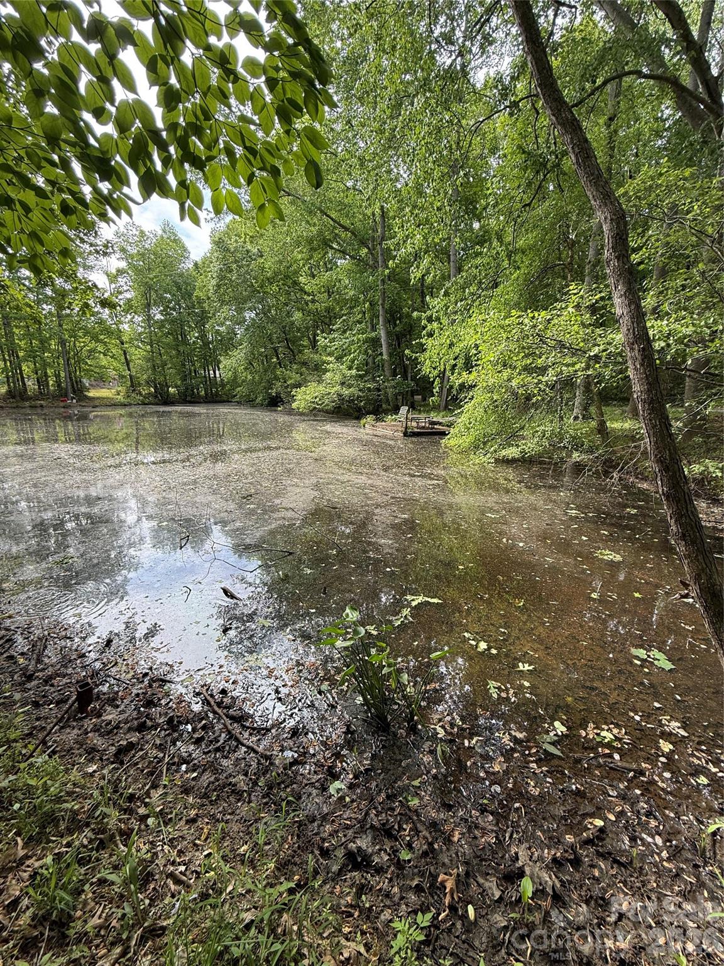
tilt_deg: -12.3
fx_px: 390
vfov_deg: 102.1
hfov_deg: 85.7
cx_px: 362
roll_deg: -1.7
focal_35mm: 14
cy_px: 483
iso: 50
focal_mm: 2.22
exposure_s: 1/217
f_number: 2.2
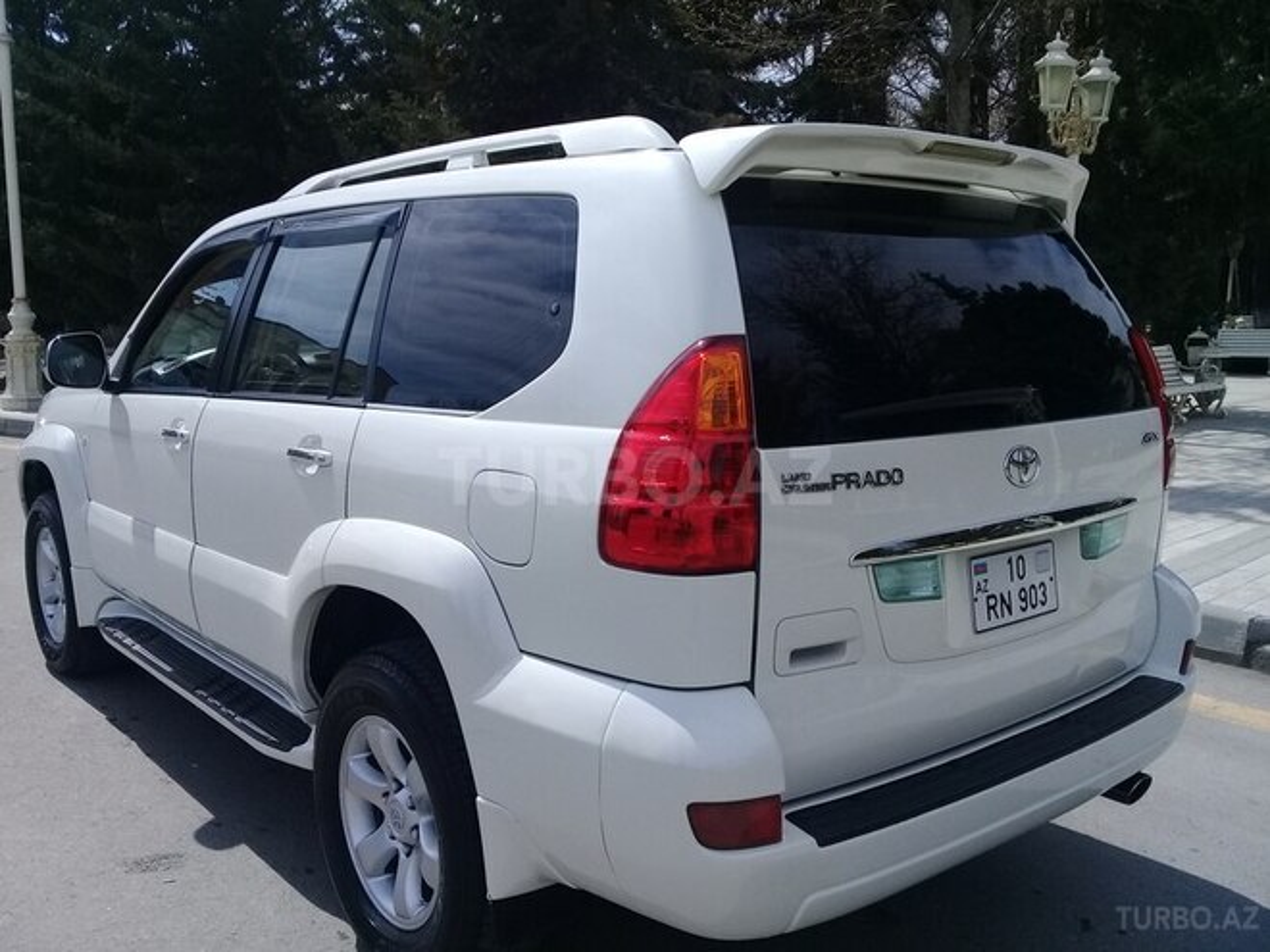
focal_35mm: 31
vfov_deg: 45.4
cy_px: 476
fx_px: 1137
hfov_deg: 58.4
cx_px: 635
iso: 50
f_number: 2.2
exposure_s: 1/2123
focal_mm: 3.3
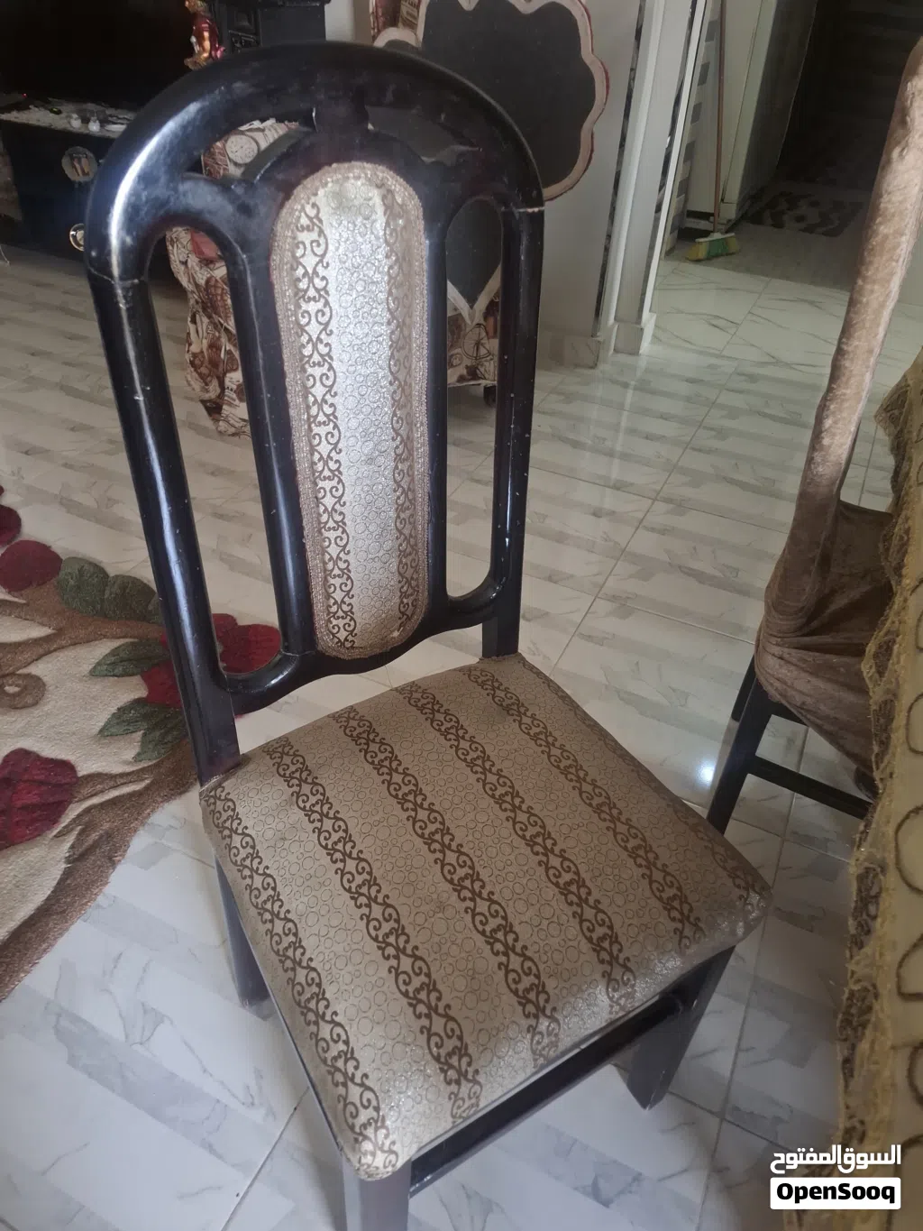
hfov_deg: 58.9
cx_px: 462
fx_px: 818
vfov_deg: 73.9
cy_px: 616
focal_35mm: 23
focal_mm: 5.54
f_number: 1.8
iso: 400
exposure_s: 1/33
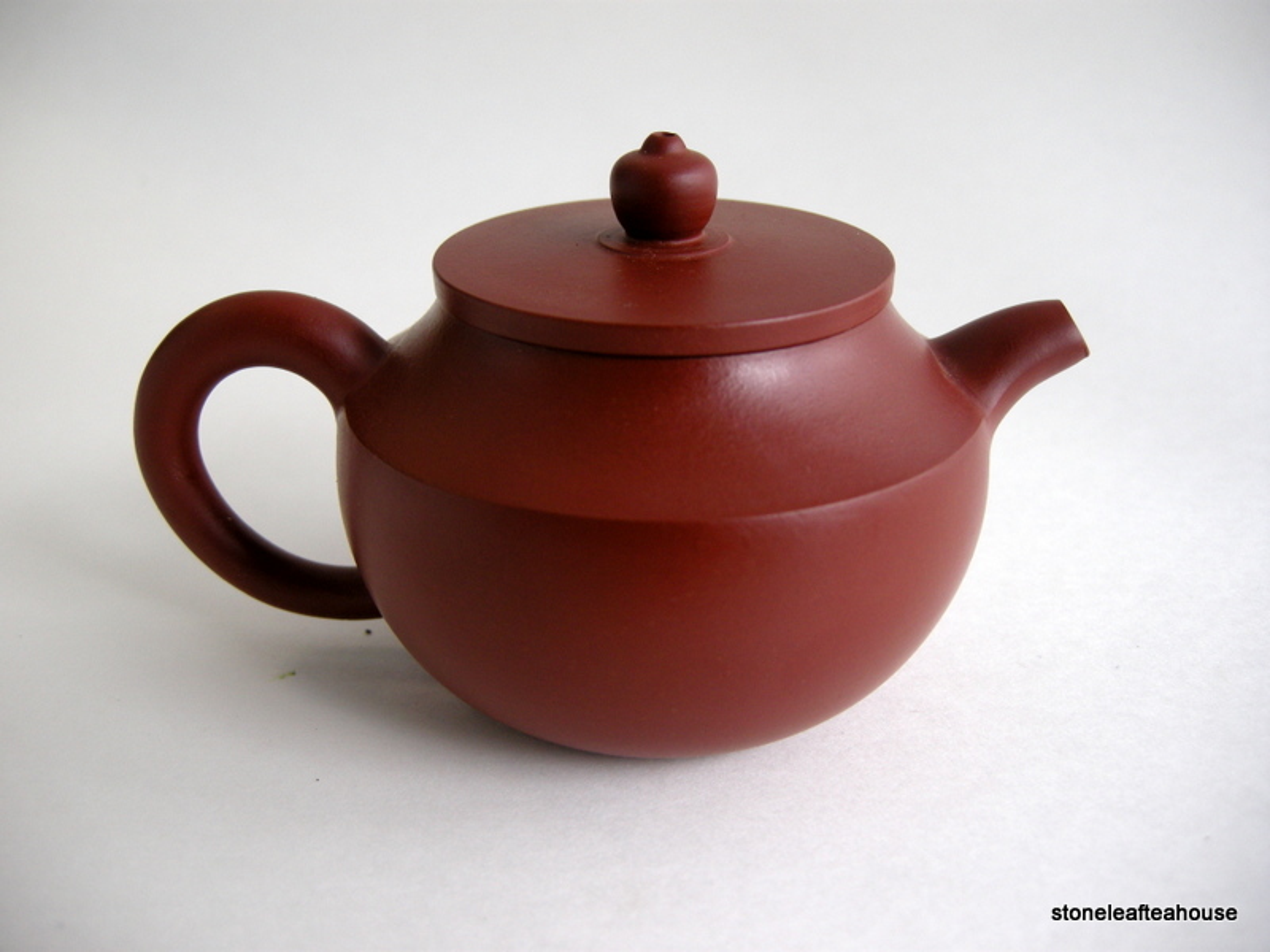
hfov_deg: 52.6
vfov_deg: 40.7
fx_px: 1284
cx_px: 635
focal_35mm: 35
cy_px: 476
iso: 111
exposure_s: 1/59.7
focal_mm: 7.5
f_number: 2.7
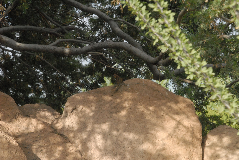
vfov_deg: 13.1
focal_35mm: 105
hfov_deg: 19.4
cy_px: 80
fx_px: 699
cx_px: 120
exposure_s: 1/1250
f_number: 11
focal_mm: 70
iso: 1600
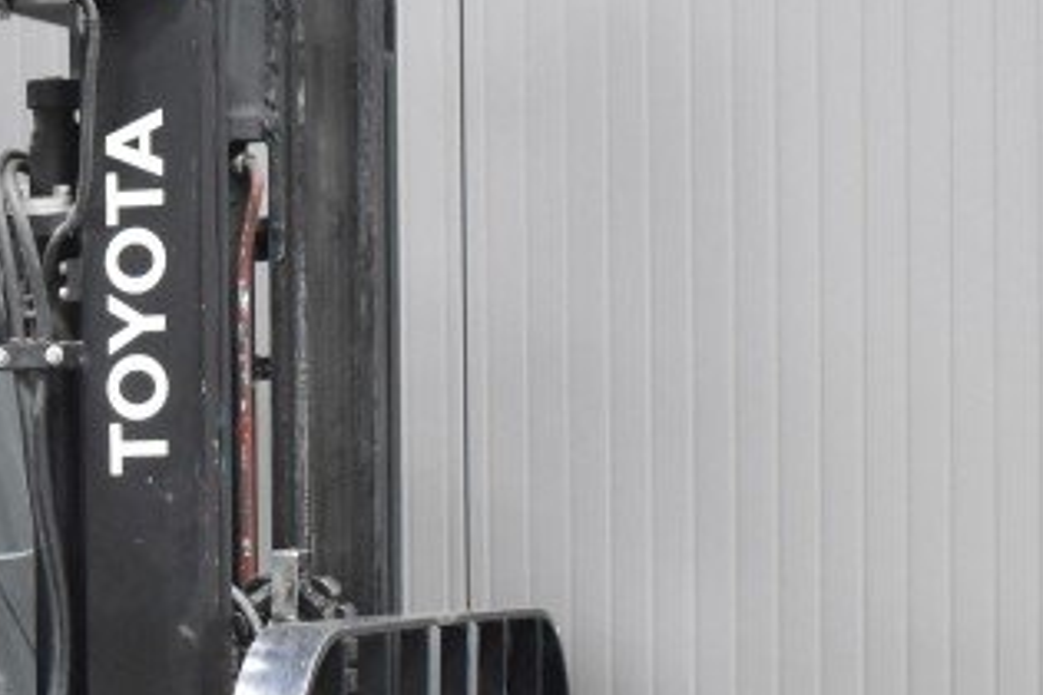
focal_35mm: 143
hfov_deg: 13.9
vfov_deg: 9.5
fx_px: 4140
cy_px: 808
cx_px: -199
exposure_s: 1/30
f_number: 4
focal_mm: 25
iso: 1600
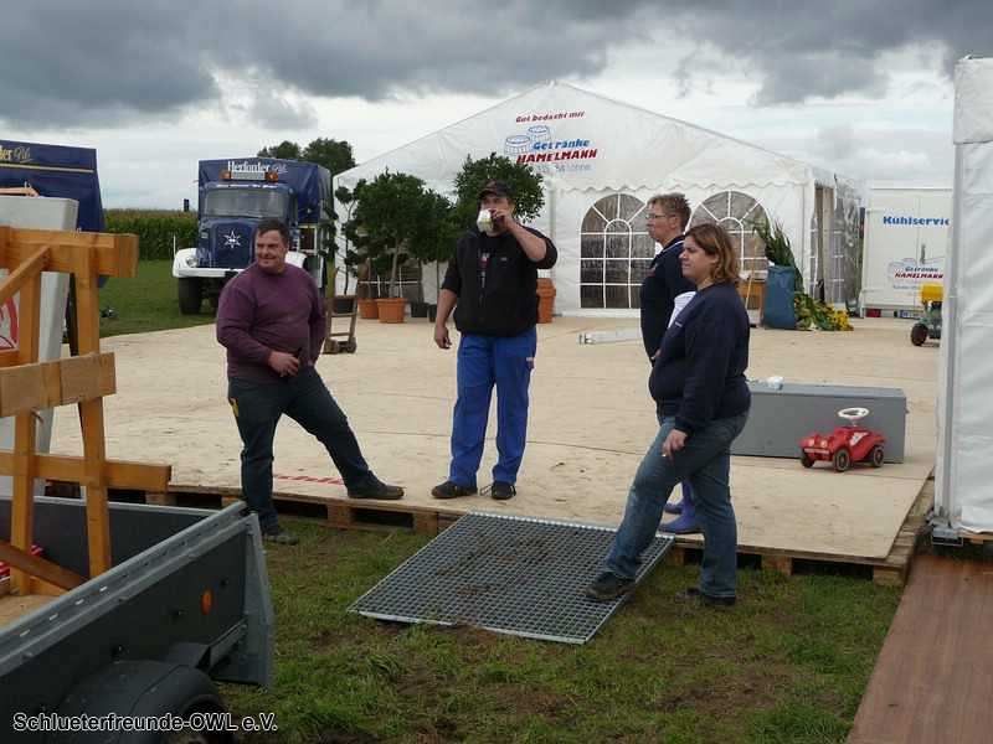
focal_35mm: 48
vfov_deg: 30.3
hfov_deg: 39.7
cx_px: 496
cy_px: 372
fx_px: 1377
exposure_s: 1/500
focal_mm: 8
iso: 100
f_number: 4.2
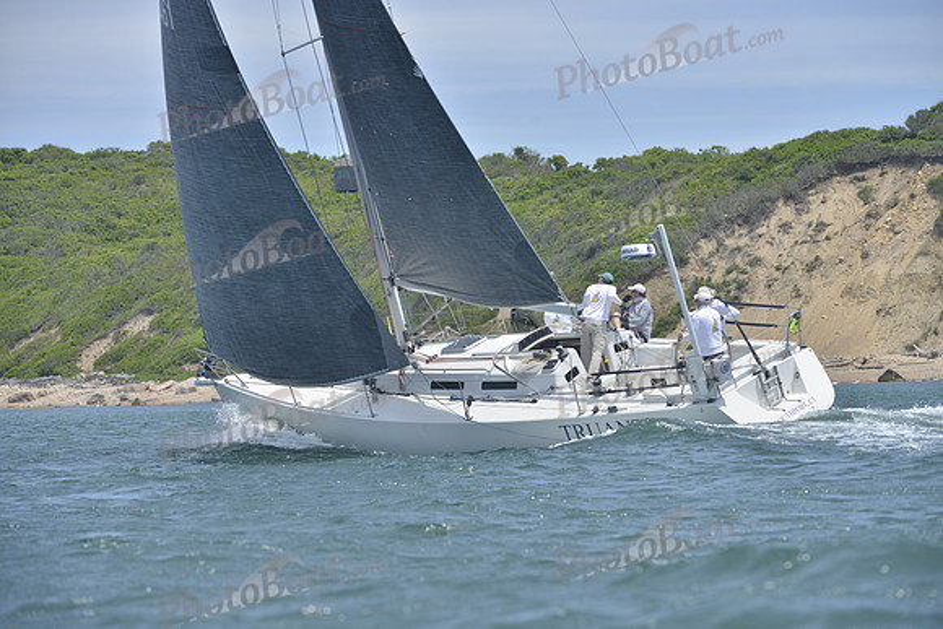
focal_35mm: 200
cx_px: 472
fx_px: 5240
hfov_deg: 10.3
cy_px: 314
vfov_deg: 6.9
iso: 280
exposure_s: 1/1000
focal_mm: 200
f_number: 7.1
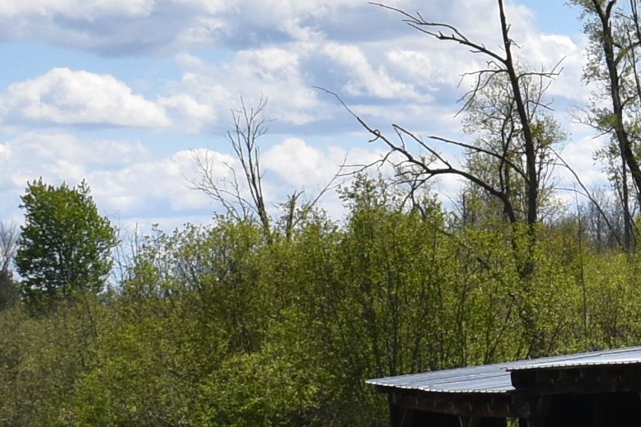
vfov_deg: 5.1
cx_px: 861
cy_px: 219
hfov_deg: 7.6
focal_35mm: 269
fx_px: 4788
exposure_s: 1/400
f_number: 10
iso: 200
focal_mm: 31
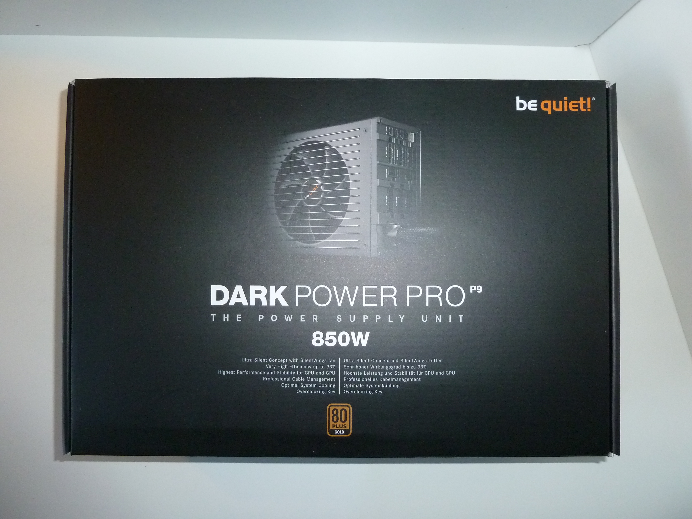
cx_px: 346
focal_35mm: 25
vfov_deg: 54.9
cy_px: 260
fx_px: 500
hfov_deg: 69.4
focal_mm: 4.1
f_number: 3.3
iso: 400
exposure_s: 1/125
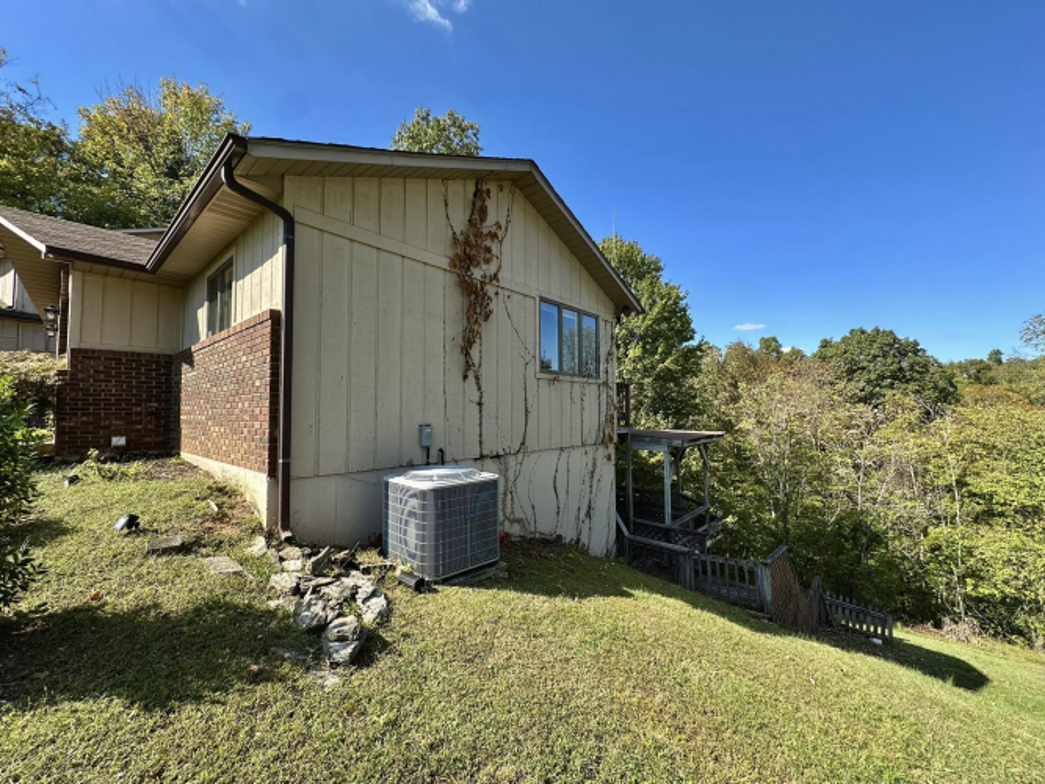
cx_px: 522
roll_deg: +0.3
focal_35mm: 14
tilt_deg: +3.2
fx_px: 423
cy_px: 392
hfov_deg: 102.1
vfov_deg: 85.7
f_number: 2.2
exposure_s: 1/836
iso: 40
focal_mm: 2.22
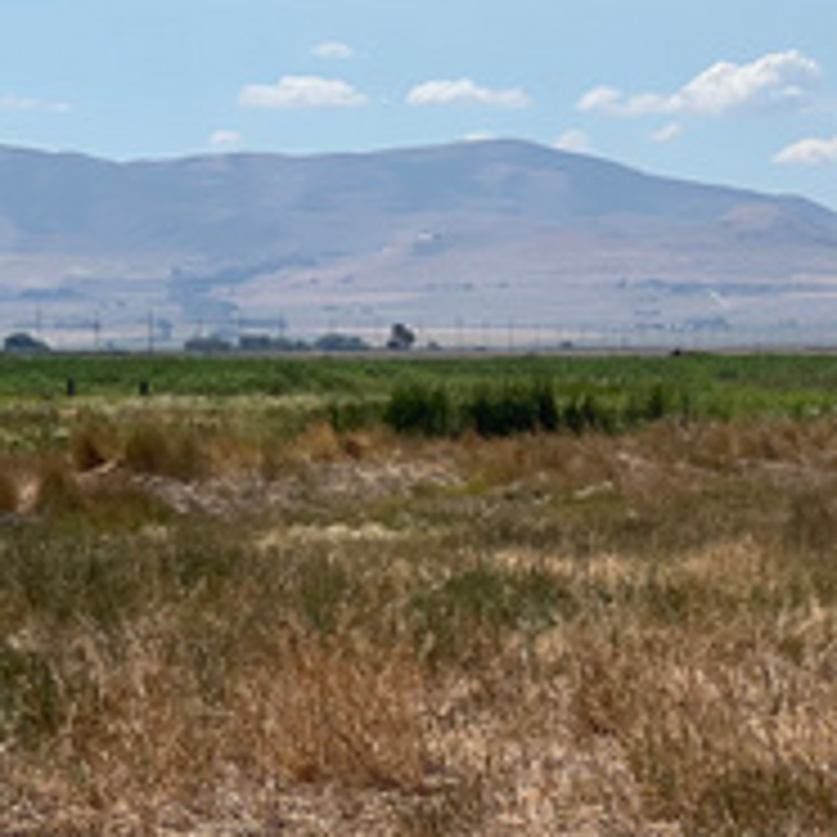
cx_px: 1318
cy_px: 396
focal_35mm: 195
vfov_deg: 9.0
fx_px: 5334
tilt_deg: -1.2
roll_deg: +0.3
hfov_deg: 8.7
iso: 20
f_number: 2.2
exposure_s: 1/2273
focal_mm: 7.5
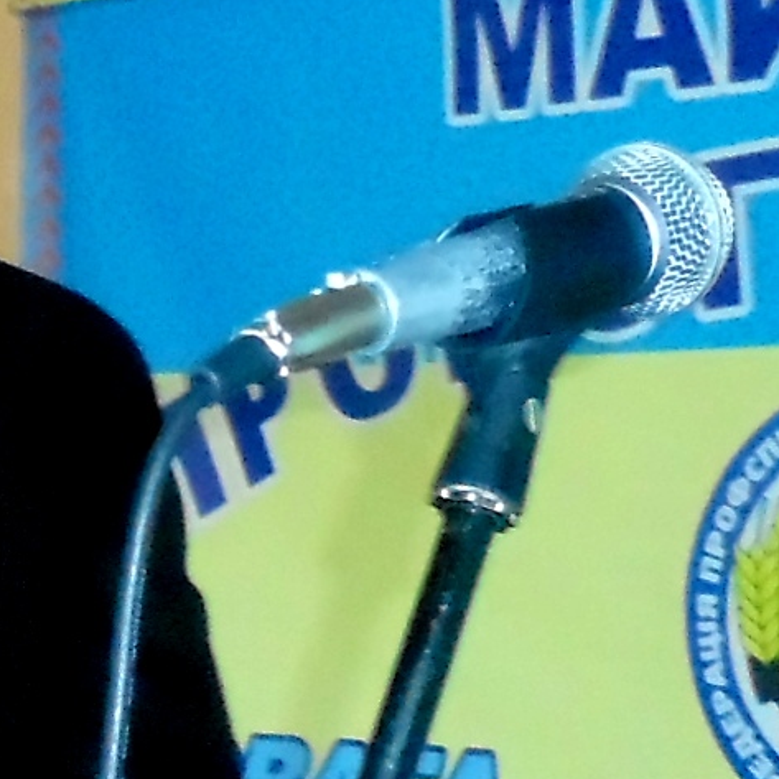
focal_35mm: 126
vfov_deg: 13.7
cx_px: -170
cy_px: 690
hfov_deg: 13.4
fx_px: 3208
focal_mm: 4.6
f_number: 3.5
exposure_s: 1/30
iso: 800
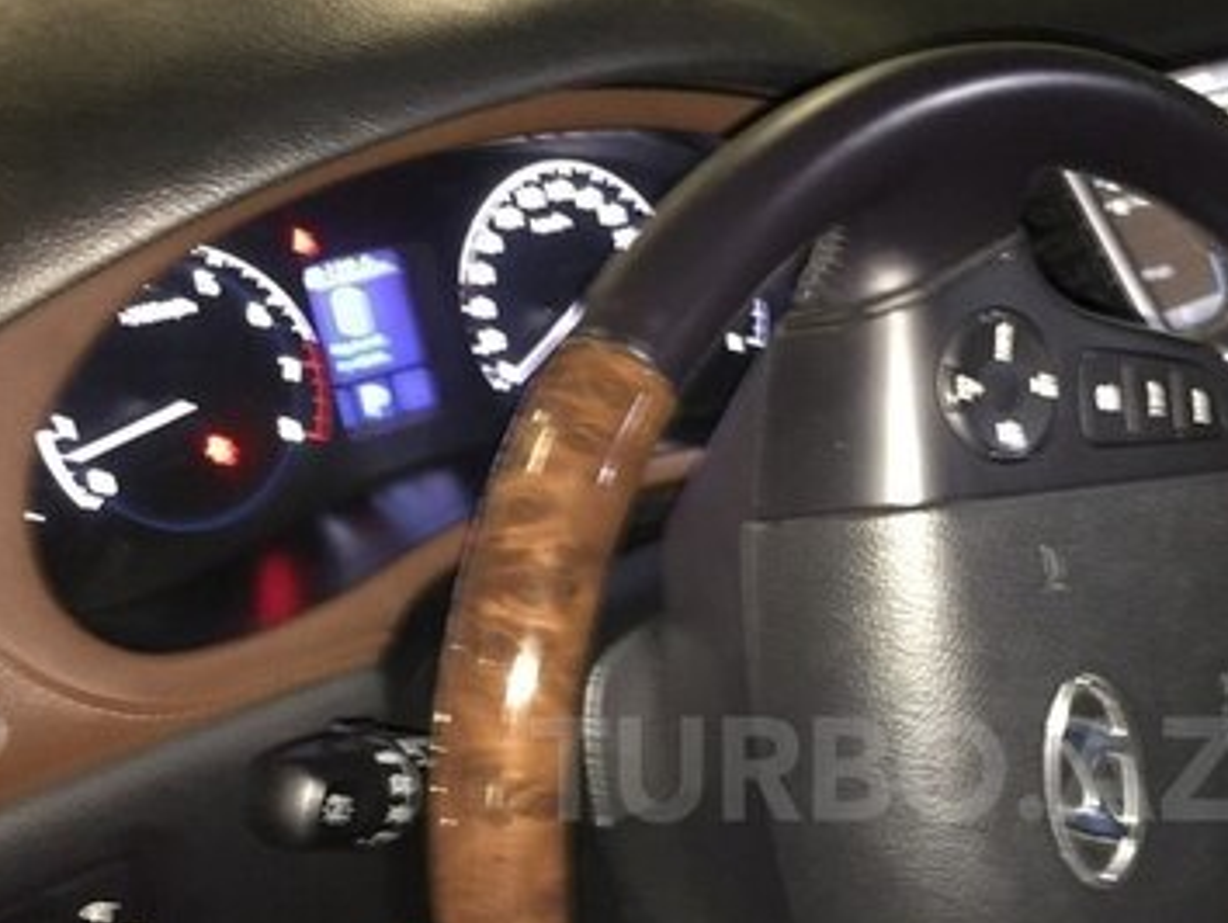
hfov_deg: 34.9
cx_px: 885
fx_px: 1917
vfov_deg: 26.4
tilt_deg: -36.4
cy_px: 769
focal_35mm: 54
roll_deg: -5.7
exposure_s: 1/17
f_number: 2.2
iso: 200
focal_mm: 4.15
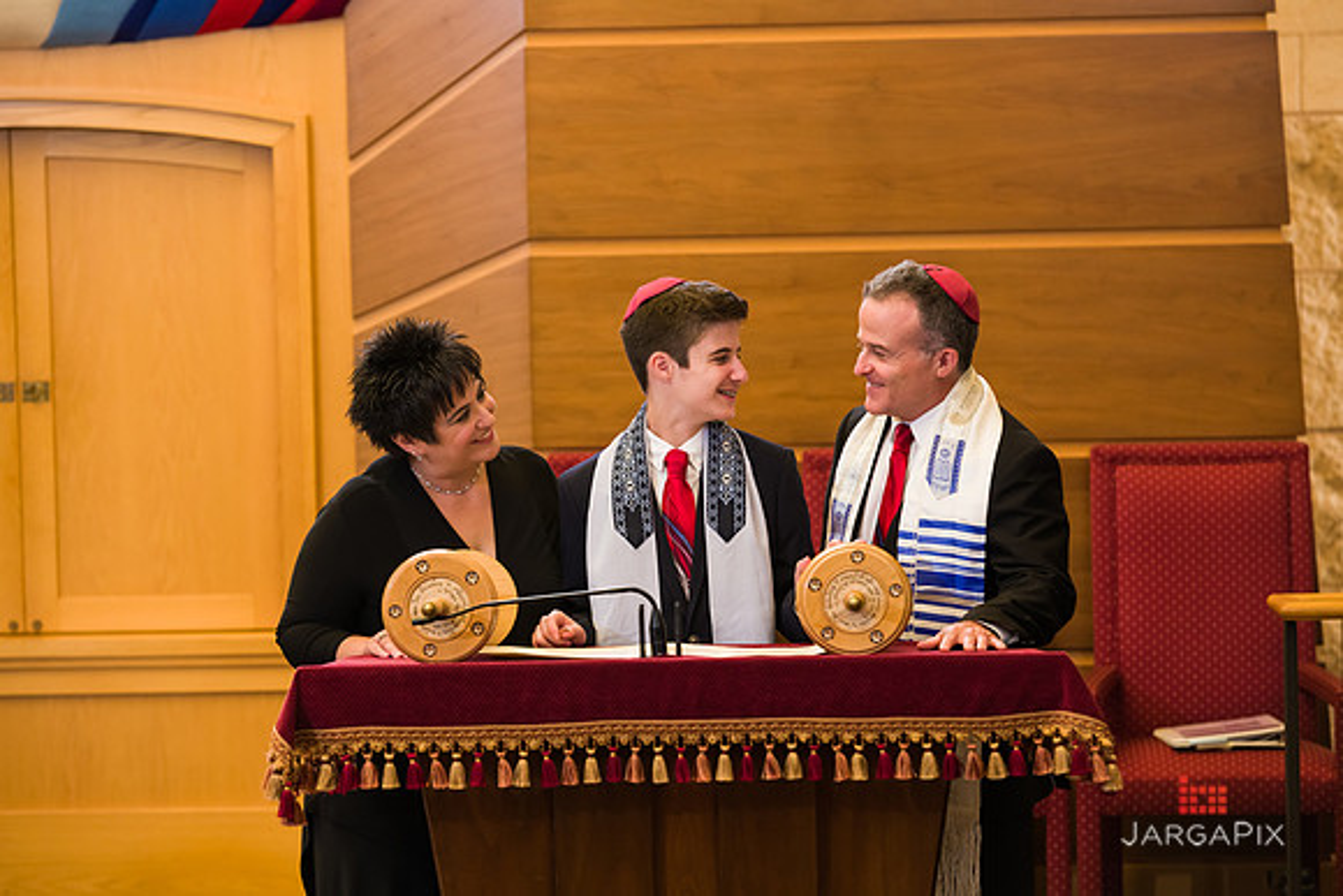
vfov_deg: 9.5
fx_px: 5410
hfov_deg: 14.2
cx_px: 672
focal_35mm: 145
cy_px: 448
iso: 1000
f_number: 5.6
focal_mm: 145
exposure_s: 1/200
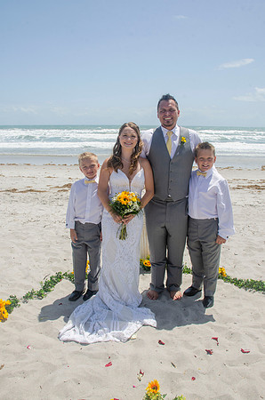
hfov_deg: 43.4
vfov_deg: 62.0
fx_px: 333
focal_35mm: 30
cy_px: 200
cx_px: 132
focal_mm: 20
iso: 100
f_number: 11
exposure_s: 1/250
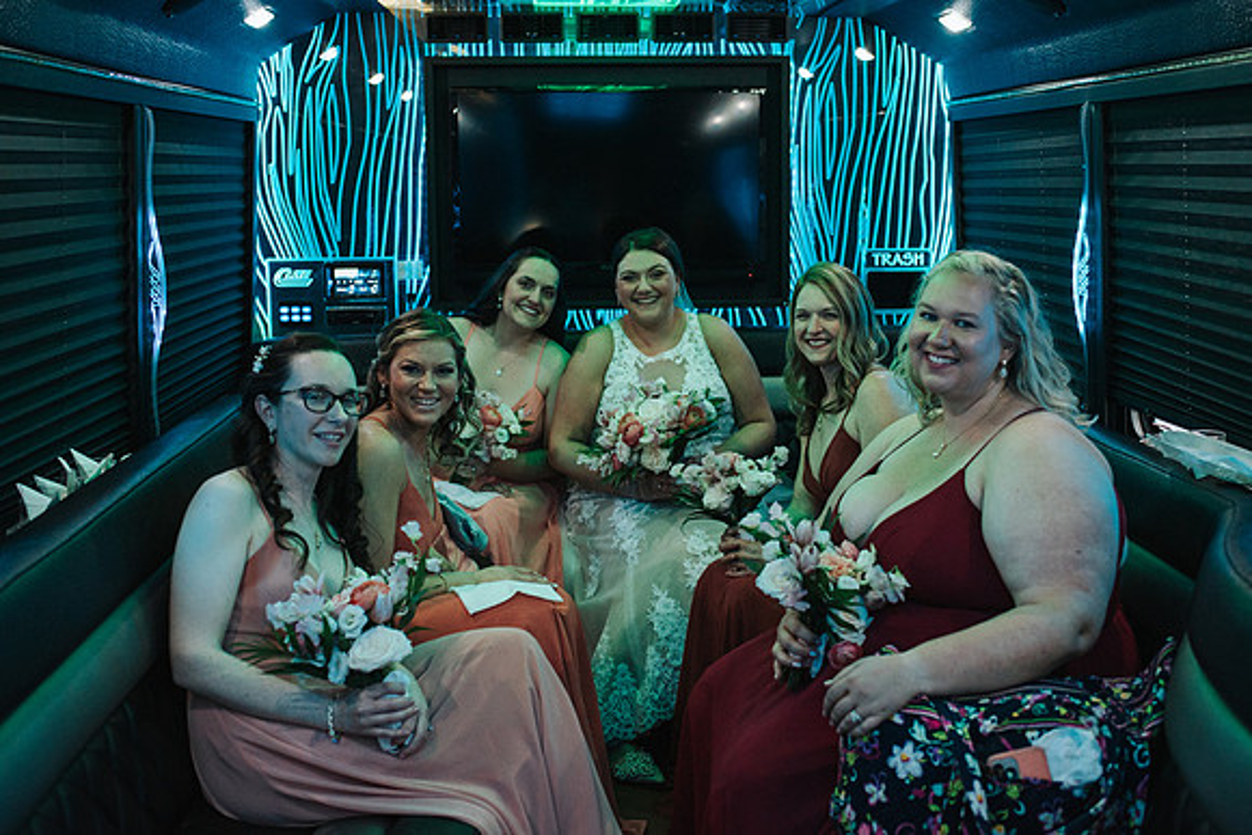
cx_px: 659
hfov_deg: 48.1
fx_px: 1401
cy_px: 364
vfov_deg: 33.2
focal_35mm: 40
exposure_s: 1/200
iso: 1000
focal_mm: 35
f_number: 2.8
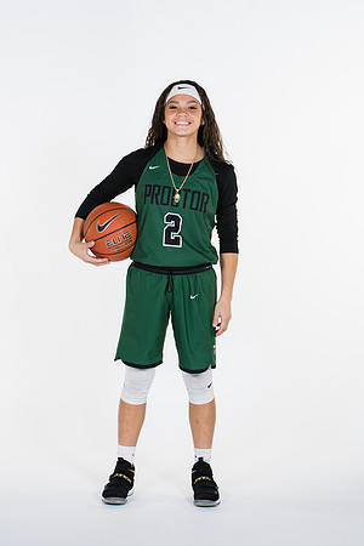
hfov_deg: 13.0
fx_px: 1592
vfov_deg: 19.5
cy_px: 273
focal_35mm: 105
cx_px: 182
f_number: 5.6
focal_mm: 70
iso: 200
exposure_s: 1/160
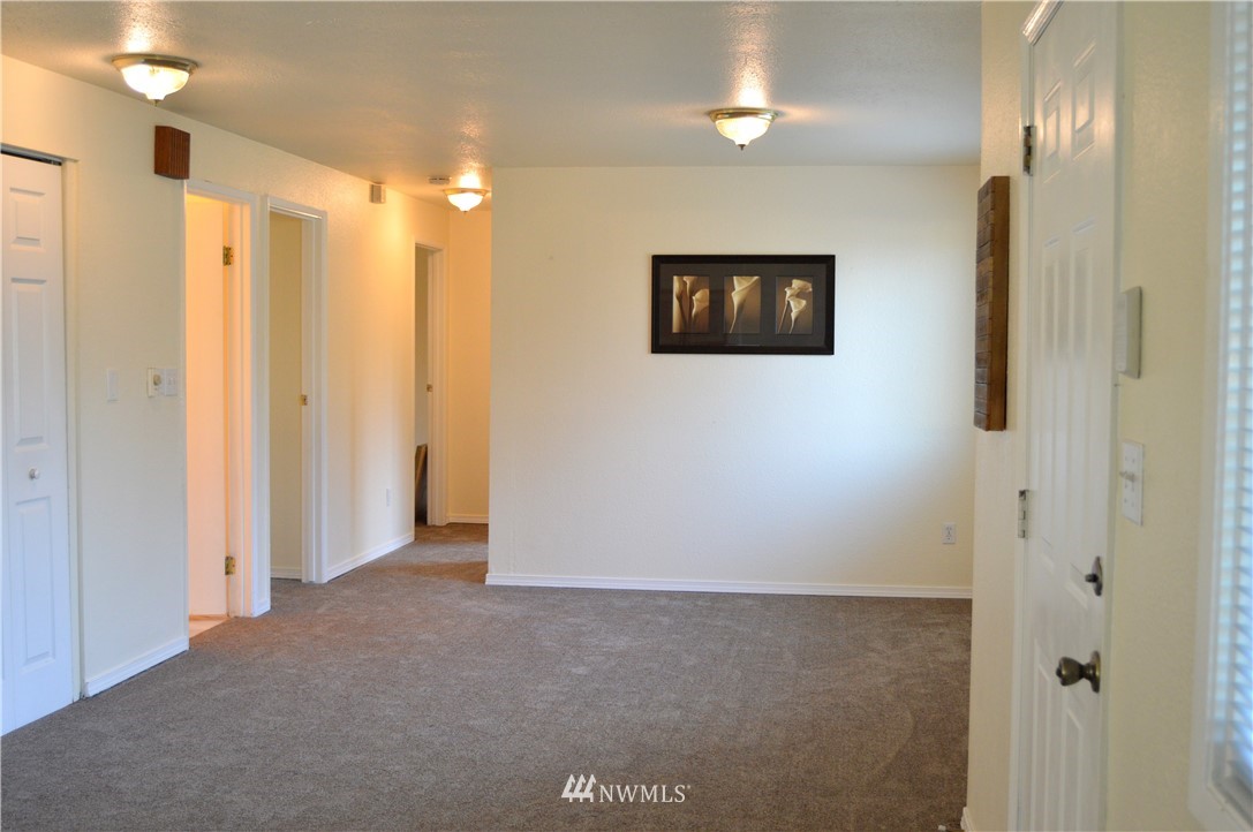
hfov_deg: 49.6
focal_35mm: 39
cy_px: 416
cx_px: 626
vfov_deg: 34.1
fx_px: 1356
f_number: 4
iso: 720
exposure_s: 1/60
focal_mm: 26
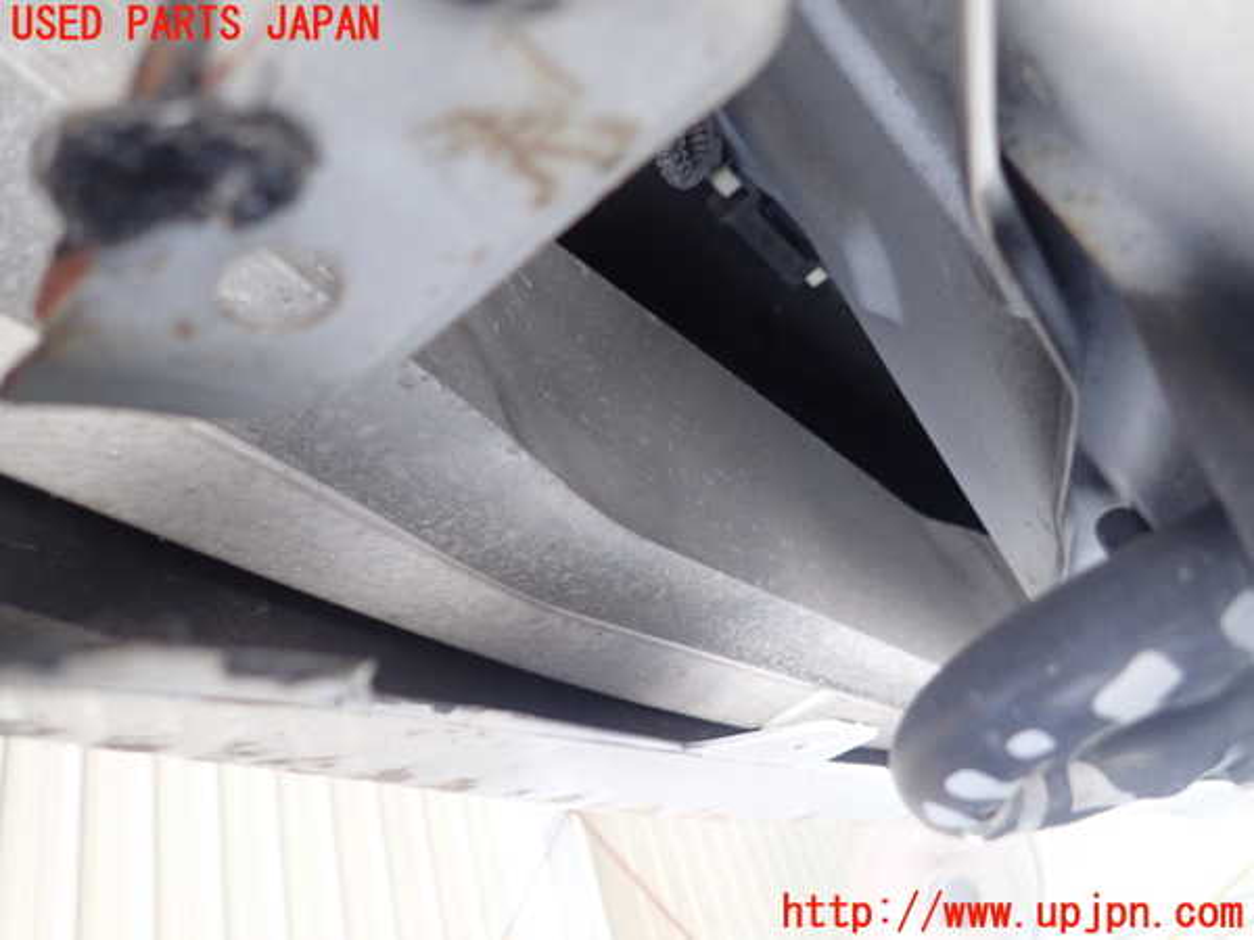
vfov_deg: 54.9
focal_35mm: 25
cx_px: 627
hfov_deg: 69.4
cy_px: 470
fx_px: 906
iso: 320
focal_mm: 4.5
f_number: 2
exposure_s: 1/30
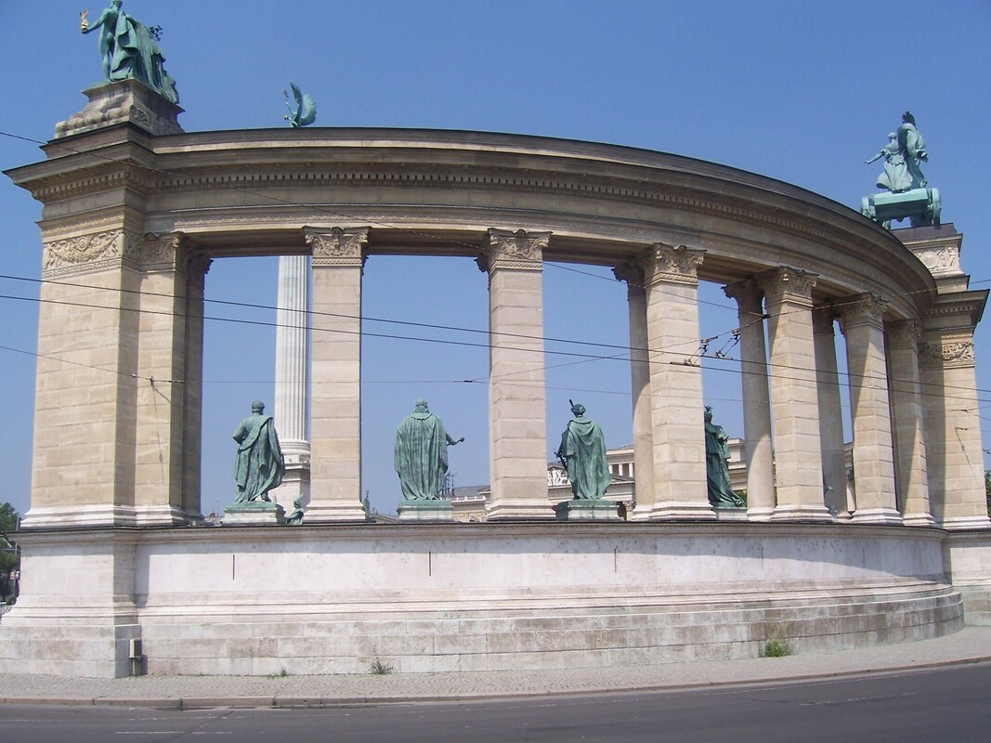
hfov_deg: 51.4
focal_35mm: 36
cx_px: 496
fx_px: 1031
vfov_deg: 39.6
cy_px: 372
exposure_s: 1/640
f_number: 4.5
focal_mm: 6.2
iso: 80
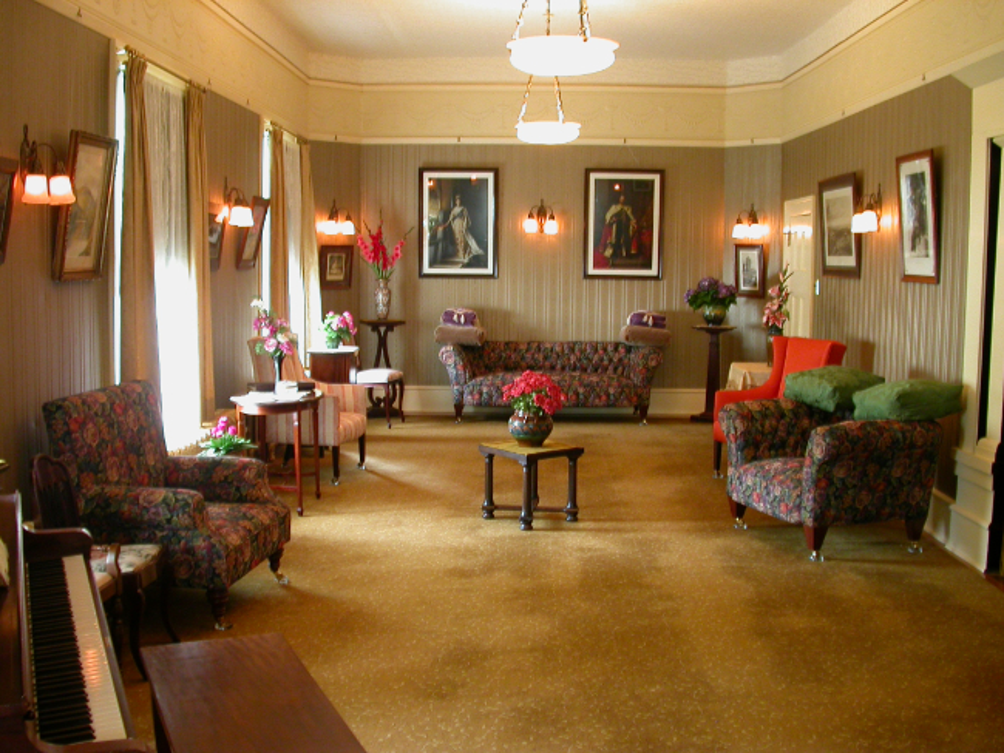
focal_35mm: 38
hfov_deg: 49.0
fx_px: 1103
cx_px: 502
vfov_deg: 37.7
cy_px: 376
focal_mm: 7.8
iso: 127
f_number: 2.6
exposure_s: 1/3.33
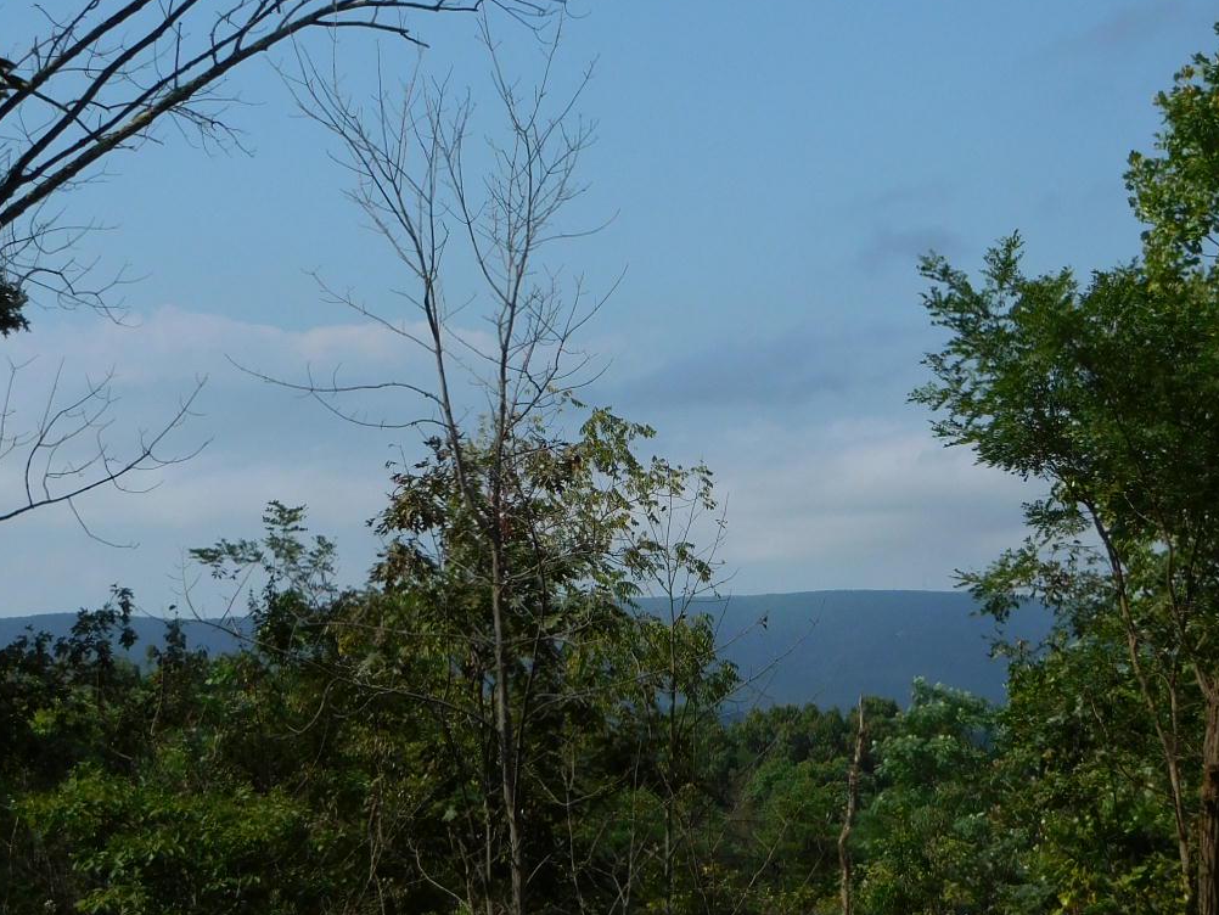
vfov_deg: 17.8
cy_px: 479
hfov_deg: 23.5
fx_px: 2924
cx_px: 728
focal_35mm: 83
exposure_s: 1/1250
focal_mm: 9.4
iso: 125
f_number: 4.3
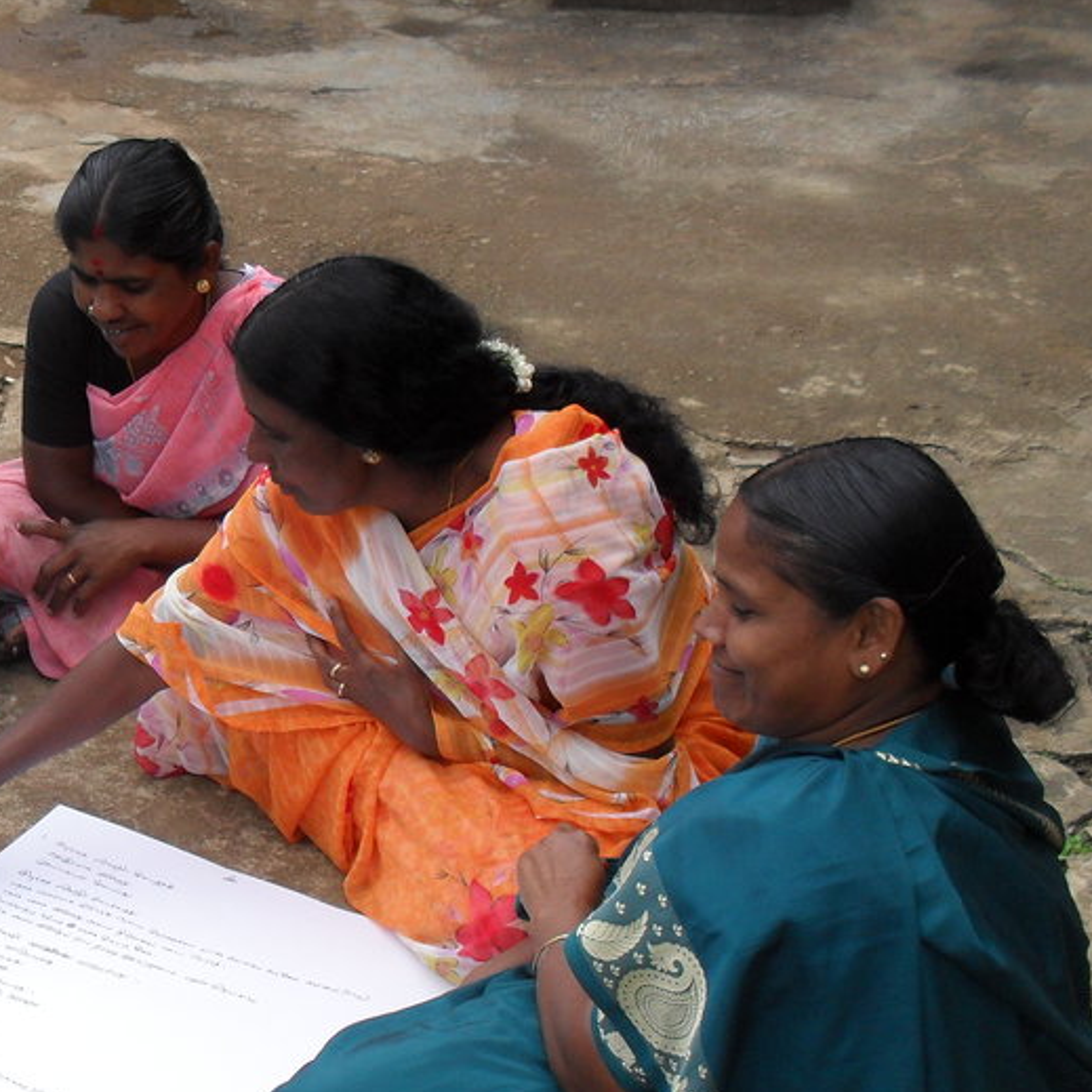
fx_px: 2177
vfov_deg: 28.1
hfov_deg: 26.9
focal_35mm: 61
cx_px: 53
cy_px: 667
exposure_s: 1/350
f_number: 3.2
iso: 100
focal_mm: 6.3
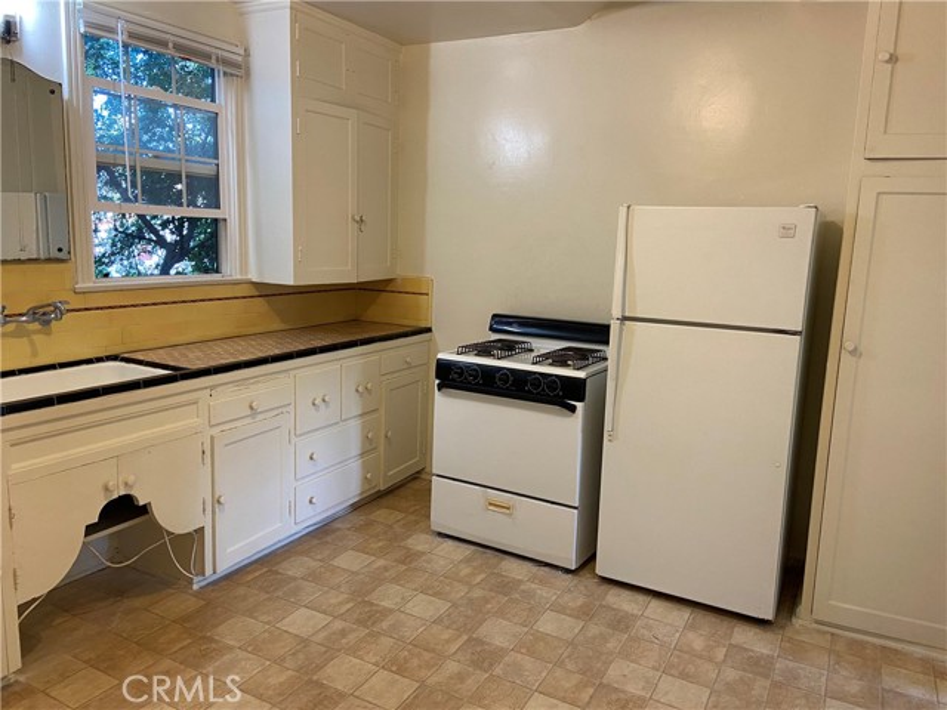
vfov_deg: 53.1
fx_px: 711
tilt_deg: -9.3
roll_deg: -1.6
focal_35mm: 26
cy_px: 355
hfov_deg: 67.3
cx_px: 474
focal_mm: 4.25
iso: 160
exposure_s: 1/60
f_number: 1.8
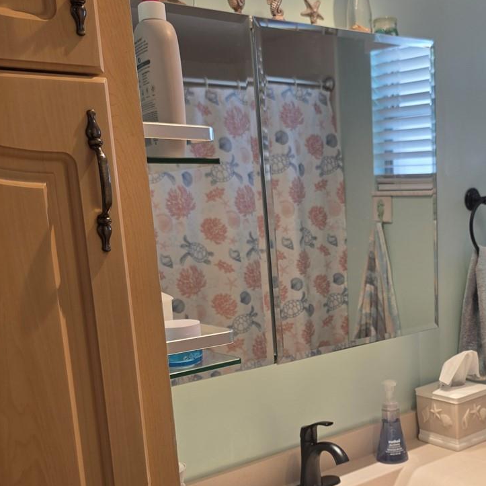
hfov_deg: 36.8
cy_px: 343
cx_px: 358
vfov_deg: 36.9
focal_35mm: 45
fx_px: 715
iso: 40
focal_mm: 6.25
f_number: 1.7
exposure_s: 1/120
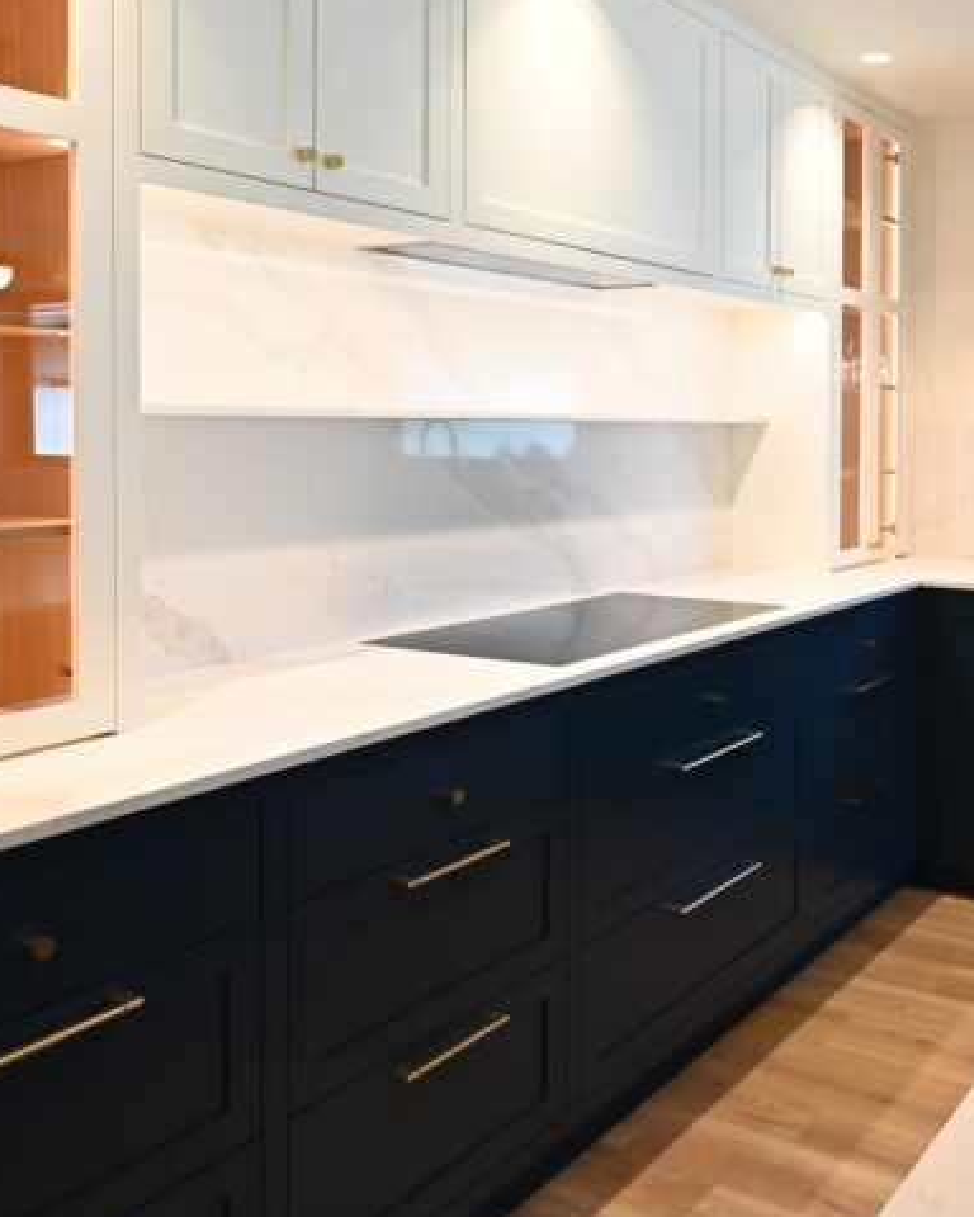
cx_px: 753
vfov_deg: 52.2
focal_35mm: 34
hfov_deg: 41.8
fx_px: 1225
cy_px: 445
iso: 1000
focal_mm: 17
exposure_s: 1/60
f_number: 7.1
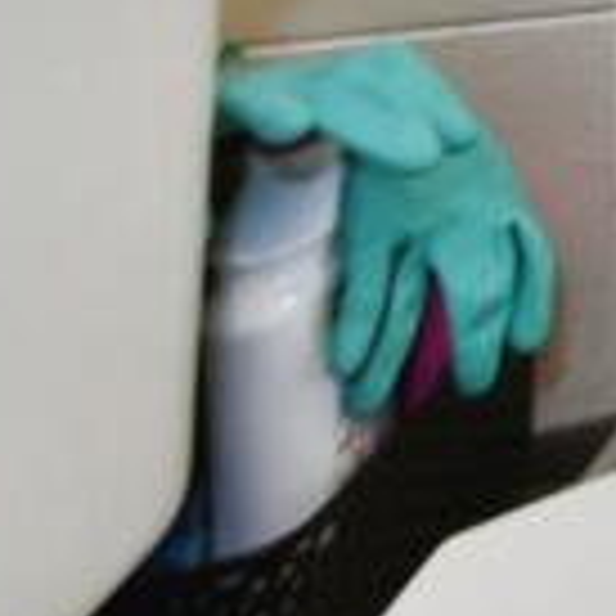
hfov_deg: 10.3
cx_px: 2023
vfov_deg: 15.1
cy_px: -672
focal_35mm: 89
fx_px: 1792
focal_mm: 14
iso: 800
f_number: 8
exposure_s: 1/20
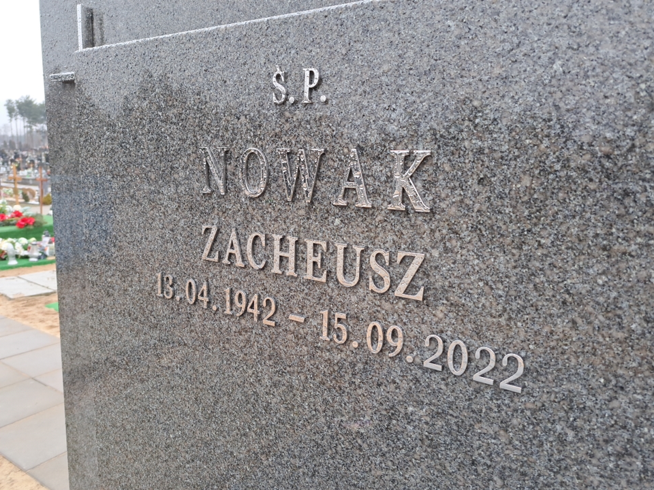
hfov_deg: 71.6
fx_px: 453
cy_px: 245
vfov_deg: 56.8
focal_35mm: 24
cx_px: 327
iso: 50
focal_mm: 5.23
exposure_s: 1/100
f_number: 1.8
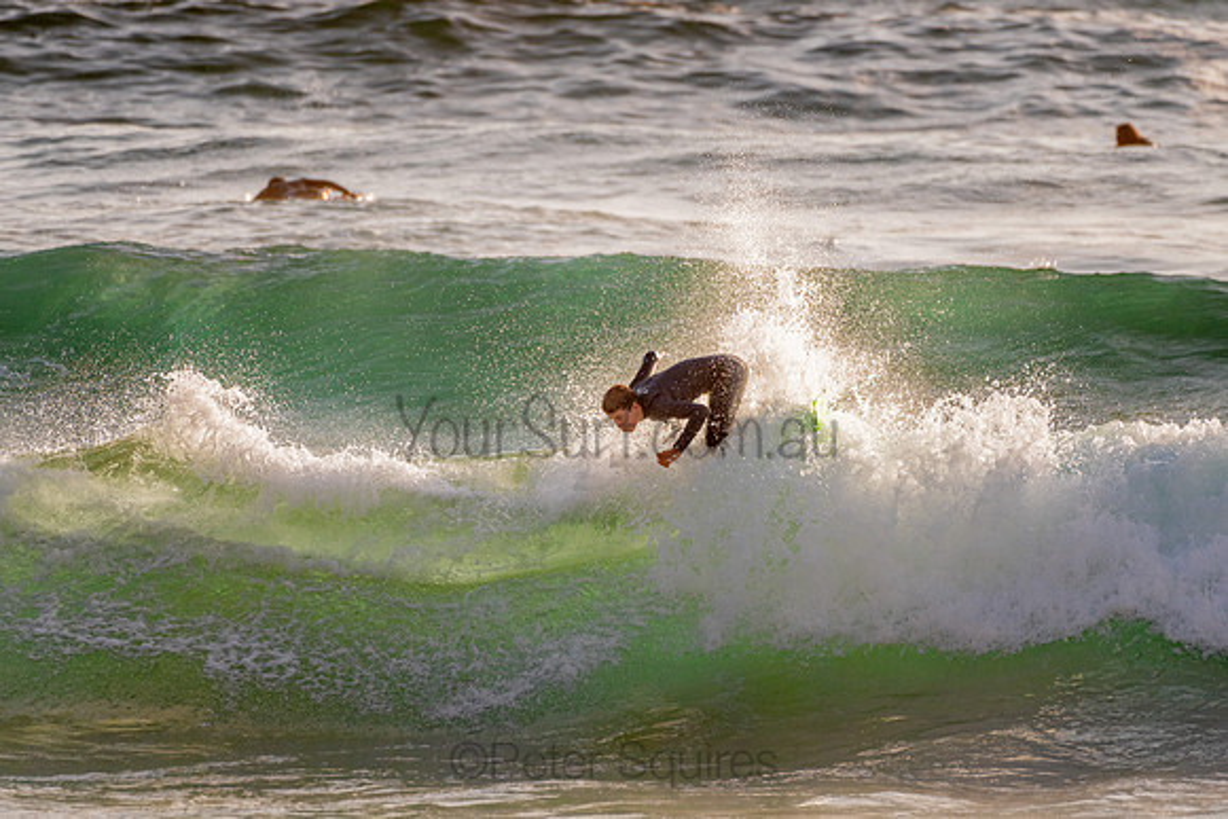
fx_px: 20910
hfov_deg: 3.4
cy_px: 397
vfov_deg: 2.2
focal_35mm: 613
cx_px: 599
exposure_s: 1/2000
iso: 280
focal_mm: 500
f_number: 5.6
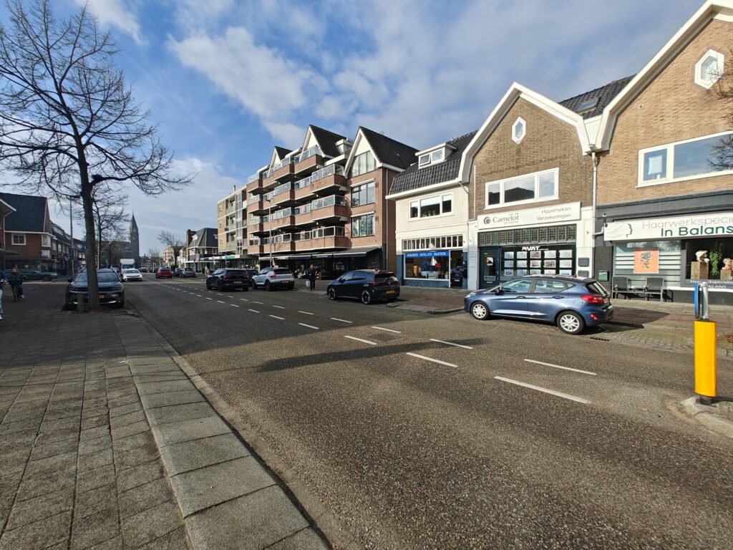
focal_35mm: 14
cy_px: 275
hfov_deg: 102.1
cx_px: 366
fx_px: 296
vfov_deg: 85.7
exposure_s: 1/1917
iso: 64
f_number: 2.2
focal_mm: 2.59
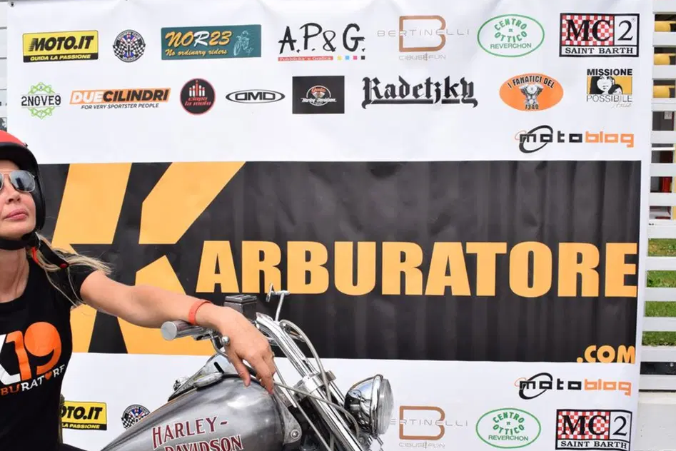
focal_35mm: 38
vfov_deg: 35.0
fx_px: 714
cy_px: 269
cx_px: 326
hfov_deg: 50.7
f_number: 10
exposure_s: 1/400
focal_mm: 20
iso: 200
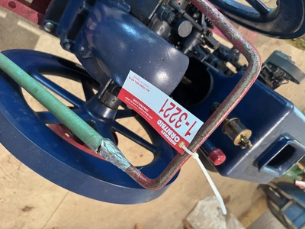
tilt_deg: -45.0
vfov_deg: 56.8
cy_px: 114
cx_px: 152
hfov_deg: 71.6
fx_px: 211
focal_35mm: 24
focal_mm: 6.76
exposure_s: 1/60
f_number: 1.78
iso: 640
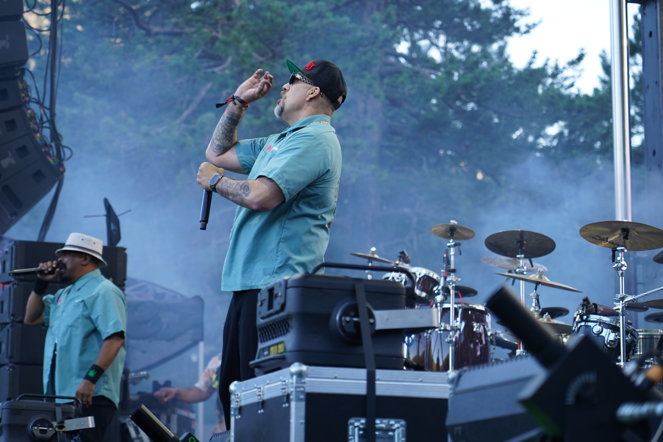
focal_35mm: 114
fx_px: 2099
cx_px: 319
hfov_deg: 17.9
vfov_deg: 12.0
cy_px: 203
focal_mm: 105
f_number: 4
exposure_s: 1/160
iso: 320
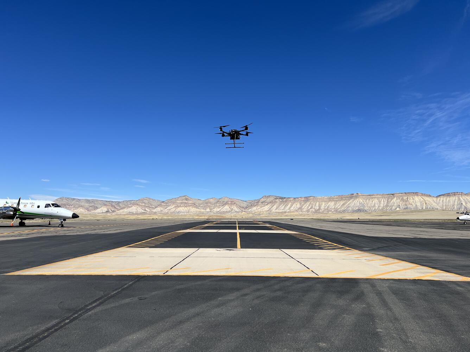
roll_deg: -0.2
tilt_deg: +8.4
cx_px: 235
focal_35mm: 26
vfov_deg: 53.1
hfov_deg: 67.3
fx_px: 353
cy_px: 176
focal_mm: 5.7
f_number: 1.5
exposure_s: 1/6579
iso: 50
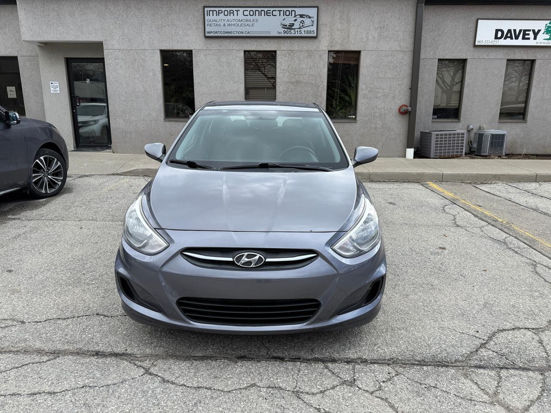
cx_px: 276
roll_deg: -0.3
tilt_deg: -13.6
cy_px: 206
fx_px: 382
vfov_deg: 56.8
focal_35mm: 24
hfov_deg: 71.6
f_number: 1.78
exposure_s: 1/2299
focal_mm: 6.76
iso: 80
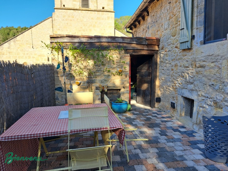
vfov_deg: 56.8
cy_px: 86
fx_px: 158
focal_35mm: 24
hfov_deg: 71.6
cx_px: 114
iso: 50
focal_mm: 5.23
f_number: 1.8
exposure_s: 1/316
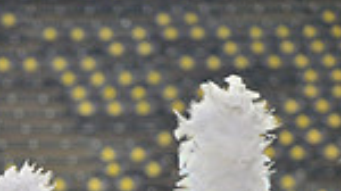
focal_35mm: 566
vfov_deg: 2.1
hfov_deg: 3.8
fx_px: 5112
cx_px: 35
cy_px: 500
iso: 2000
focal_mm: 180
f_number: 5.6
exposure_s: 1/640
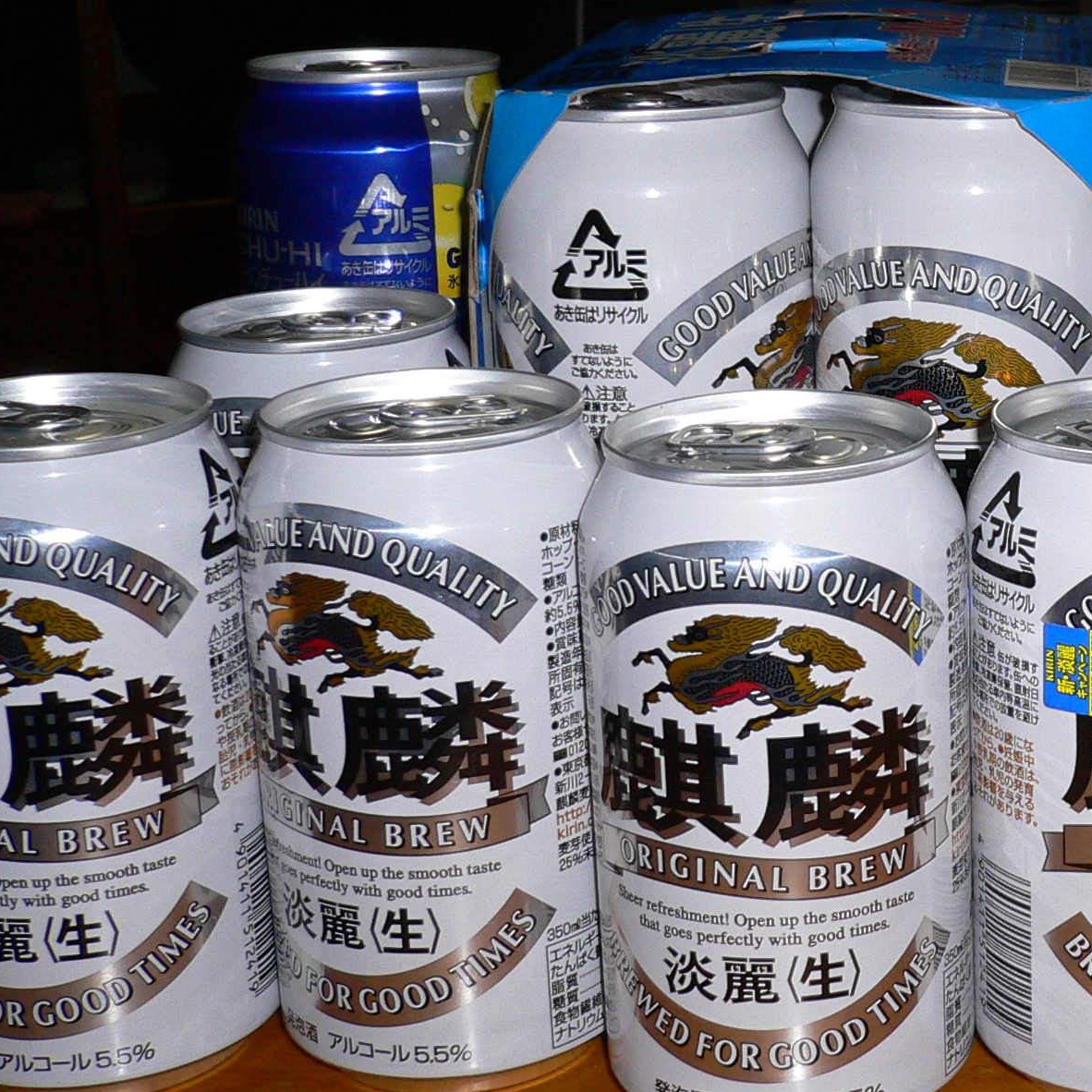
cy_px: 444
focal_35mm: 67
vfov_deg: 25.7
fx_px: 2391
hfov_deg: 24.5
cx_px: 1098
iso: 100
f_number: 2.8
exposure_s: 1/60
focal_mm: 5.8
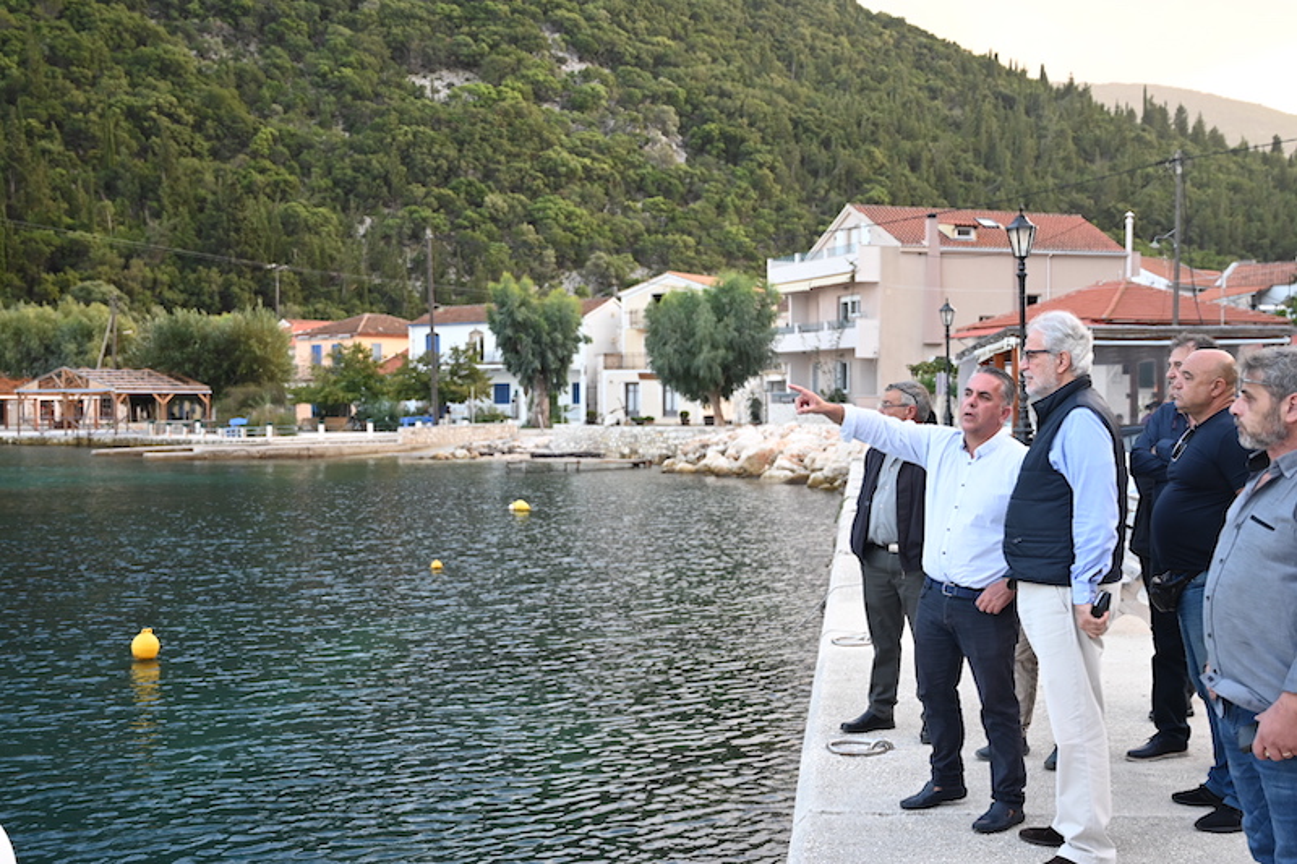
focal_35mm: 40
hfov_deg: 48.5
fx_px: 1441
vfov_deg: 33.4
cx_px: 648
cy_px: 432
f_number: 4
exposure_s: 1/200
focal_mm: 40
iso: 900
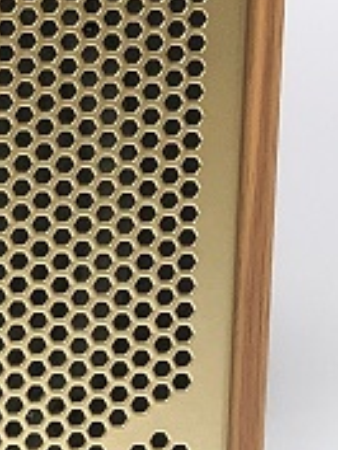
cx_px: -346
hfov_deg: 8.3
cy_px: 84
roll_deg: -1.1
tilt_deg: -4.5
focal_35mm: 169
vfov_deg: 11.6
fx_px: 2198
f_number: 1.8
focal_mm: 3.99
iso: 40
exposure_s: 1/33
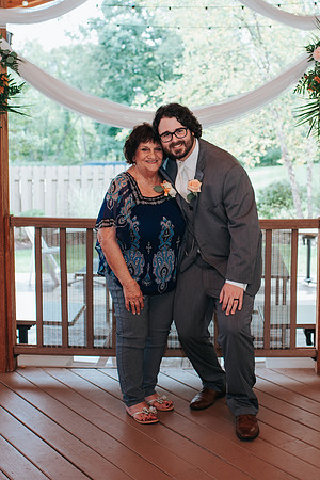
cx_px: 217
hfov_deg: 23.0
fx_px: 781
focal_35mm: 59
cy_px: 217
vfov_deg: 34.1
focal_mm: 35
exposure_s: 1/200
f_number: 3.2
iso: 250
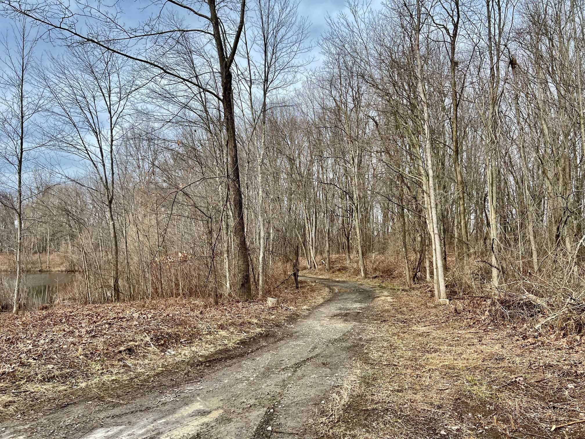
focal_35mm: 26
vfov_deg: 53.1
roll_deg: +0.7
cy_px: 220
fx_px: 439
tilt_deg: -0.1
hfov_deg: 67.3
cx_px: 292
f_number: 1.5
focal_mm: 5.7
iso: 50
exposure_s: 1/1972
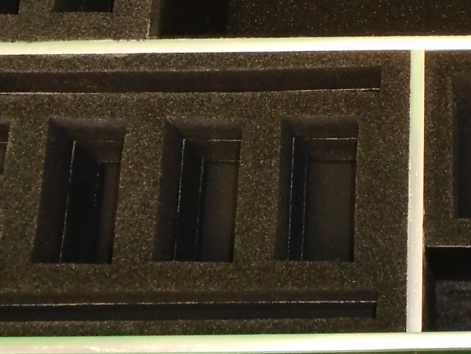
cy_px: -13
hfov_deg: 20.1
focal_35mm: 93
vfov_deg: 15.6
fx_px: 1265
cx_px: 517
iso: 250
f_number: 3.5
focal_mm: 5.5
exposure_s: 1/40
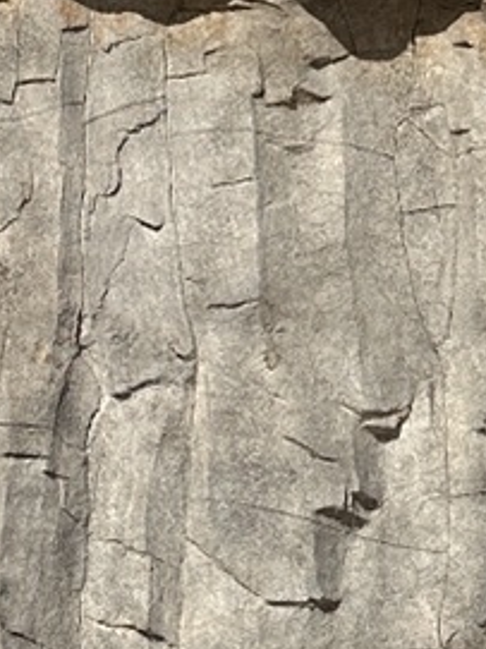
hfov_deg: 8.4
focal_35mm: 177
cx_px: 81
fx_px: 3316
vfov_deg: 9.8
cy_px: -910
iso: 80
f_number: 1.78
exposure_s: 1/15625
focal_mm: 6.86
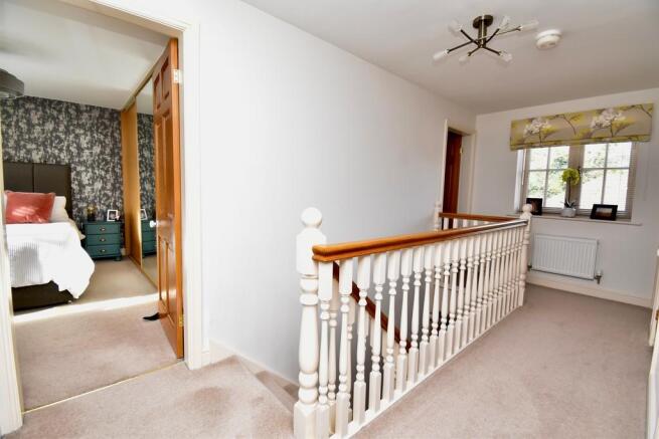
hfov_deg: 100.4
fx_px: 275
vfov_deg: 77.4
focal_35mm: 15
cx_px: 330
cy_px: 220
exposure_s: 1/60
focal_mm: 10
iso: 800
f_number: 7.1
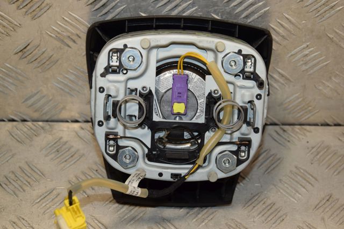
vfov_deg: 14.7
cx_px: 172
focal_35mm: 93
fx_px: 888
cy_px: 114
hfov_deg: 21.9
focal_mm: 62
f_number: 6.3
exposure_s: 1/200
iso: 800
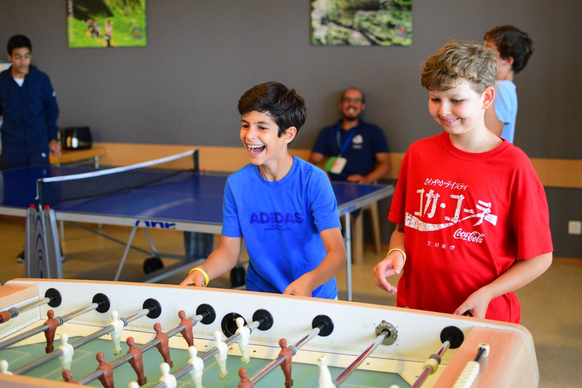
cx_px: 291
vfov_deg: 25.8
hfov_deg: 37.8
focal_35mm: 52
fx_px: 849
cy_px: 194
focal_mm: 35
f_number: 2
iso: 3200
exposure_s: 1/320
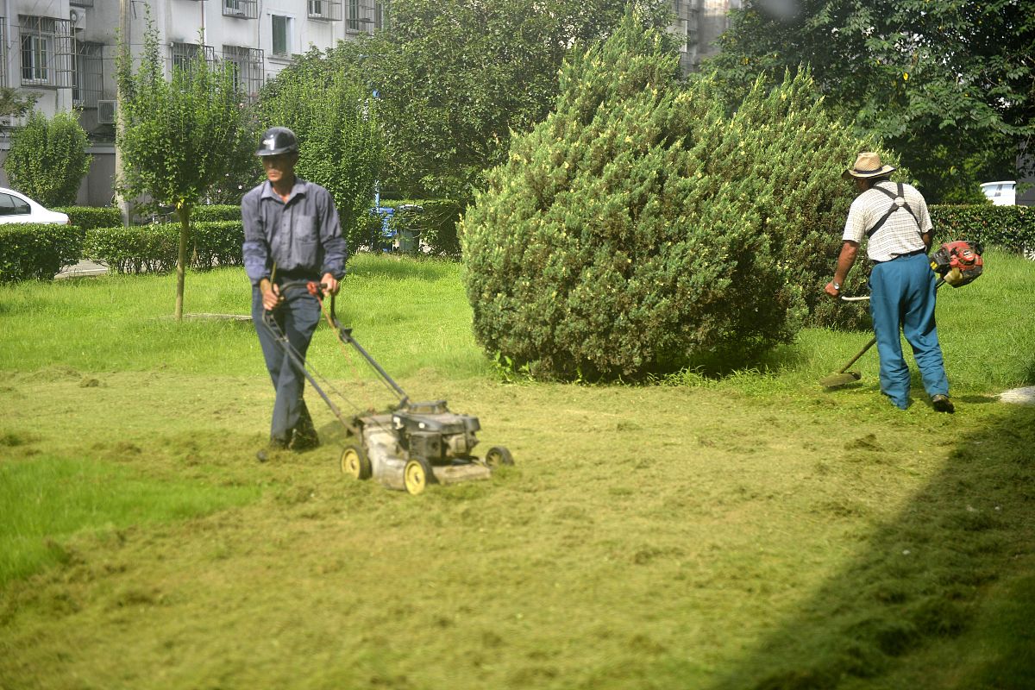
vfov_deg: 22.6
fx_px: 1725
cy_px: 345
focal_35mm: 60
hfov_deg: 33.4
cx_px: 518
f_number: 2.8
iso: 200
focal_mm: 60
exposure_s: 1/2000
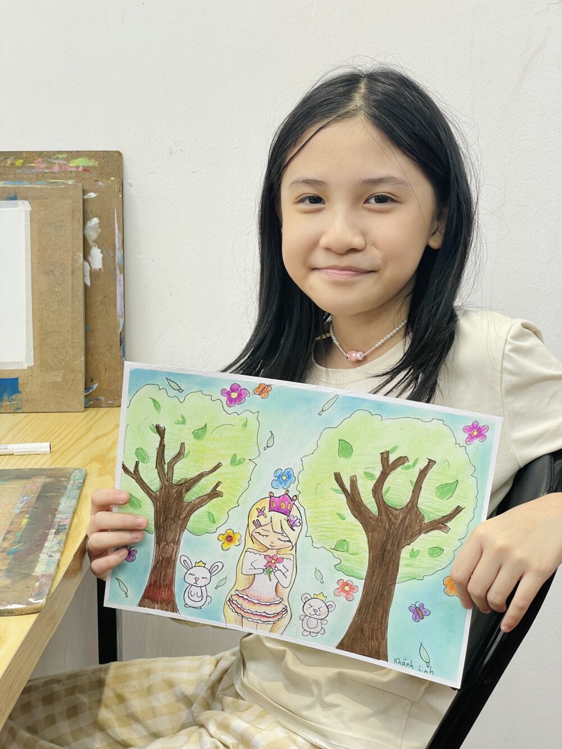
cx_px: 281
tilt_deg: -8.1
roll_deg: +0.9
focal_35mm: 52
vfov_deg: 36.8
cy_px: 374
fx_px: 1125
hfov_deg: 28.0
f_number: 2
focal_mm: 6
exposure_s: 1/100
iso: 50
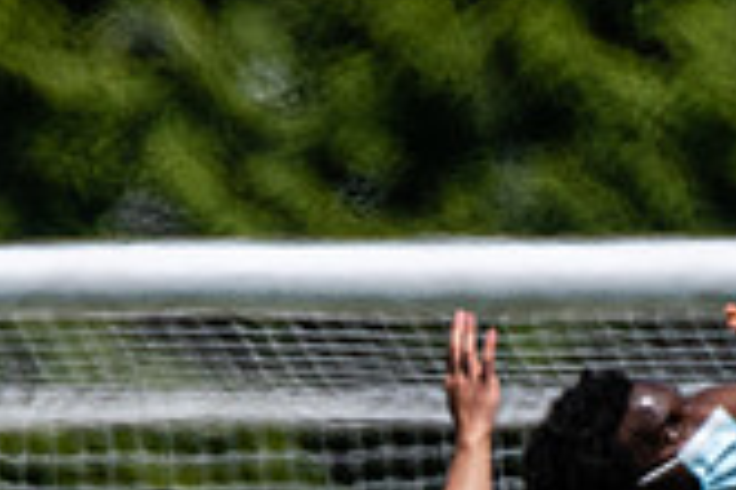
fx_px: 66460
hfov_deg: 0.6
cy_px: 810
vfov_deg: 0.4
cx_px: 471
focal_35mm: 3251
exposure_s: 1/2500
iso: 200
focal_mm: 400
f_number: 4
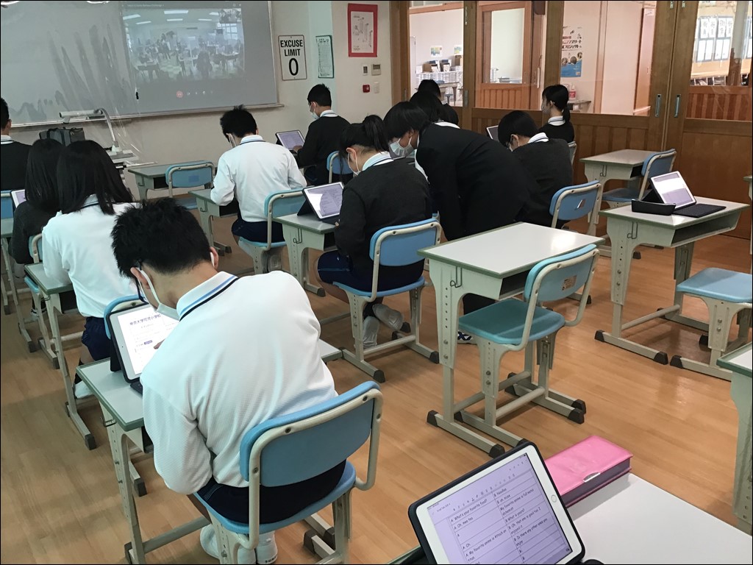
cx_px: 376
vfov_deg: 45.4
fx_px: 674
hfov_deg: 58.4
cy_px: 282
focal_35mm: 31
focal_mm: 3.3
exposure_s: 1/30
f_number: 2.4
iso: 50
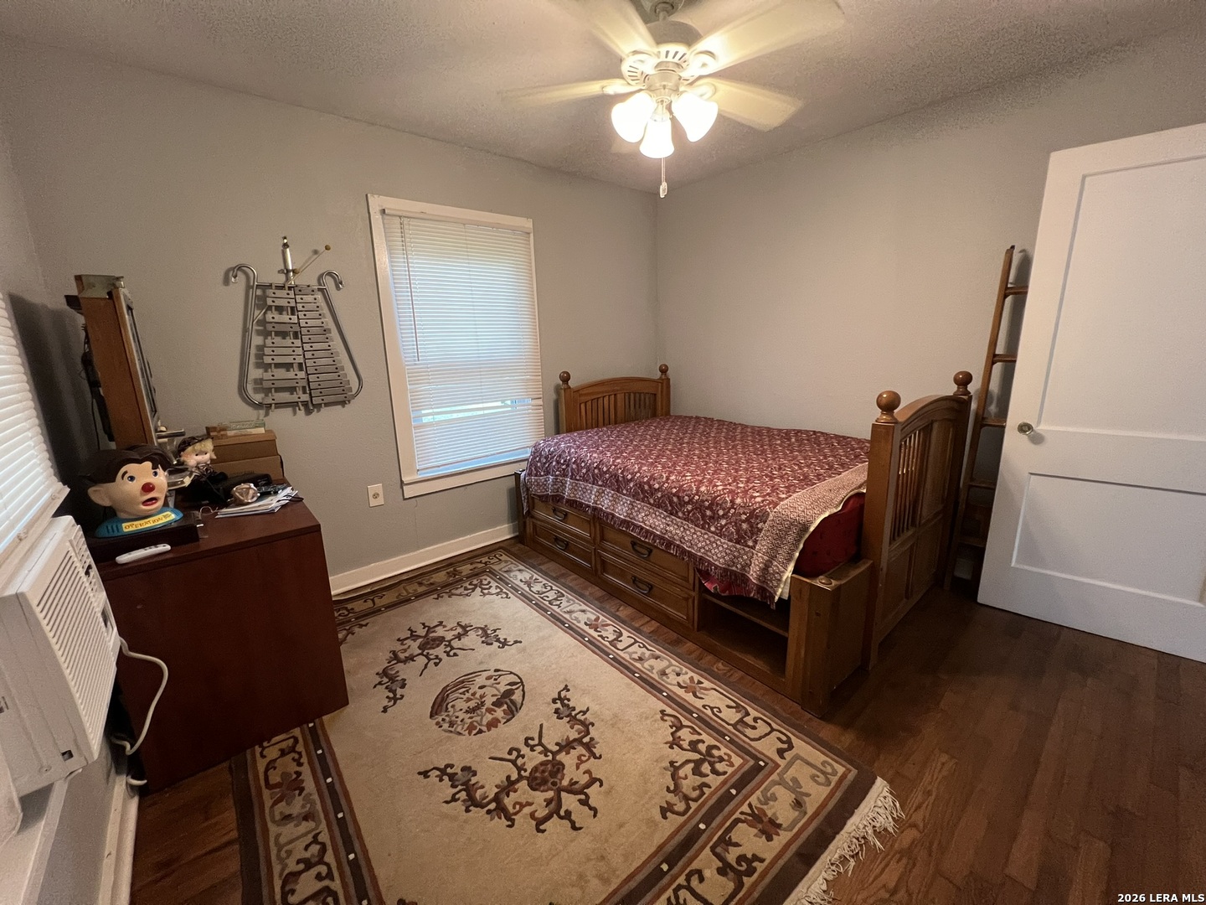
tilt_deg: -14.0
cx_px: 603
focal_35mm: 13
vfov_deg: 89.9
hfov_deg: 106.2
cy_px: 452
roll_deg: +2.0
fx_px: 453
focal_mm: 1.57
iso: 400
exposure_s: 1/60
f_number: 1.8
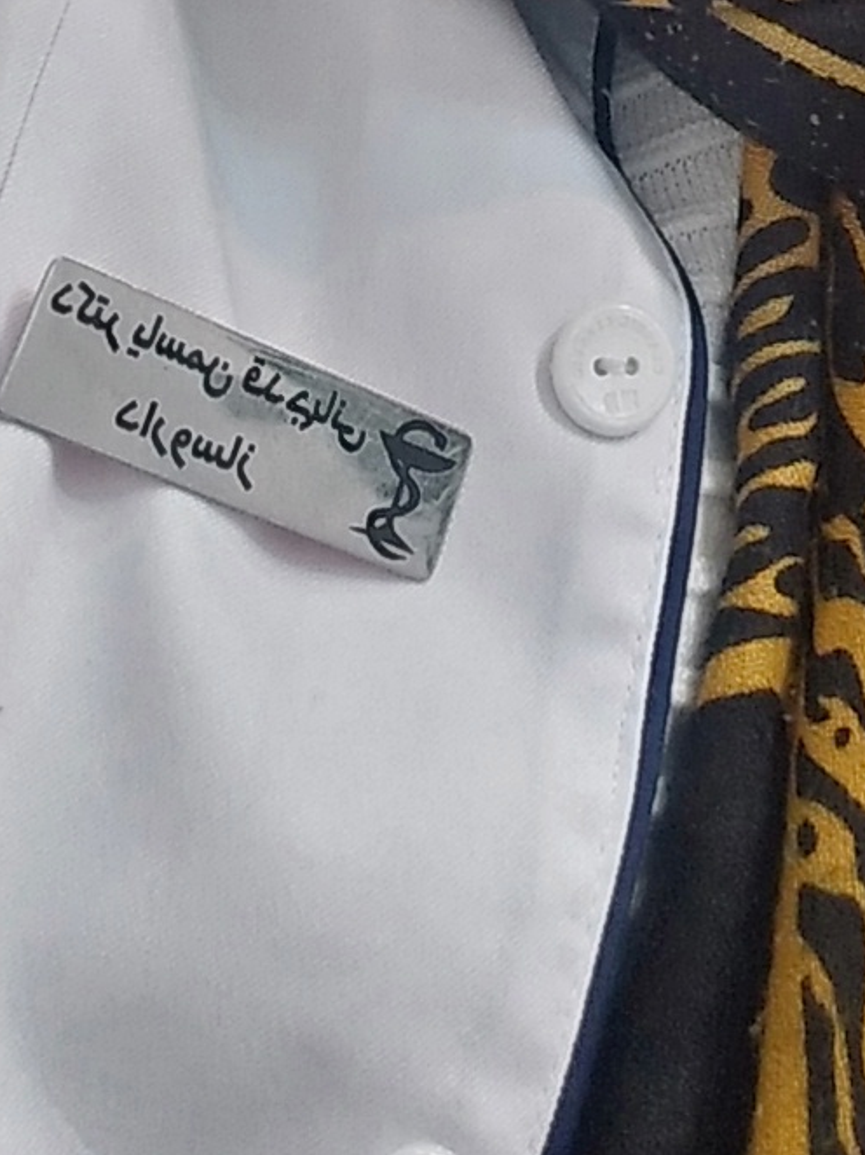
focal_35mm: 94
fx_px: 3134
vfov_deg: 17.7
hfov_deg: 15.1
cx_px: 1083
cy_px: -785
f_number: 2
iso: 233
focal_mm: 3.61
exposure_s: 1/30
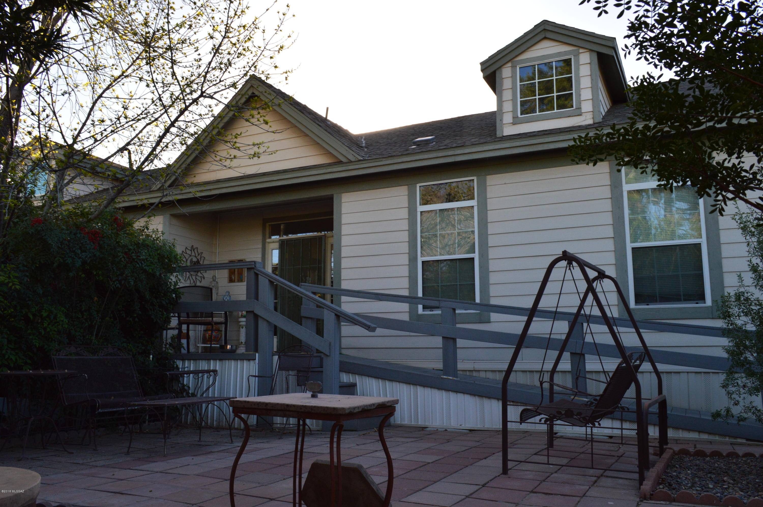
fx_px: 635
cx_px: 382
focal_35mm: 30
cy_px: 254
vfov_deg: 43.5
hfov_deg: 62.0
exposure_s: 1/250
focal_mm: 20
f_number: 10
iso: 400
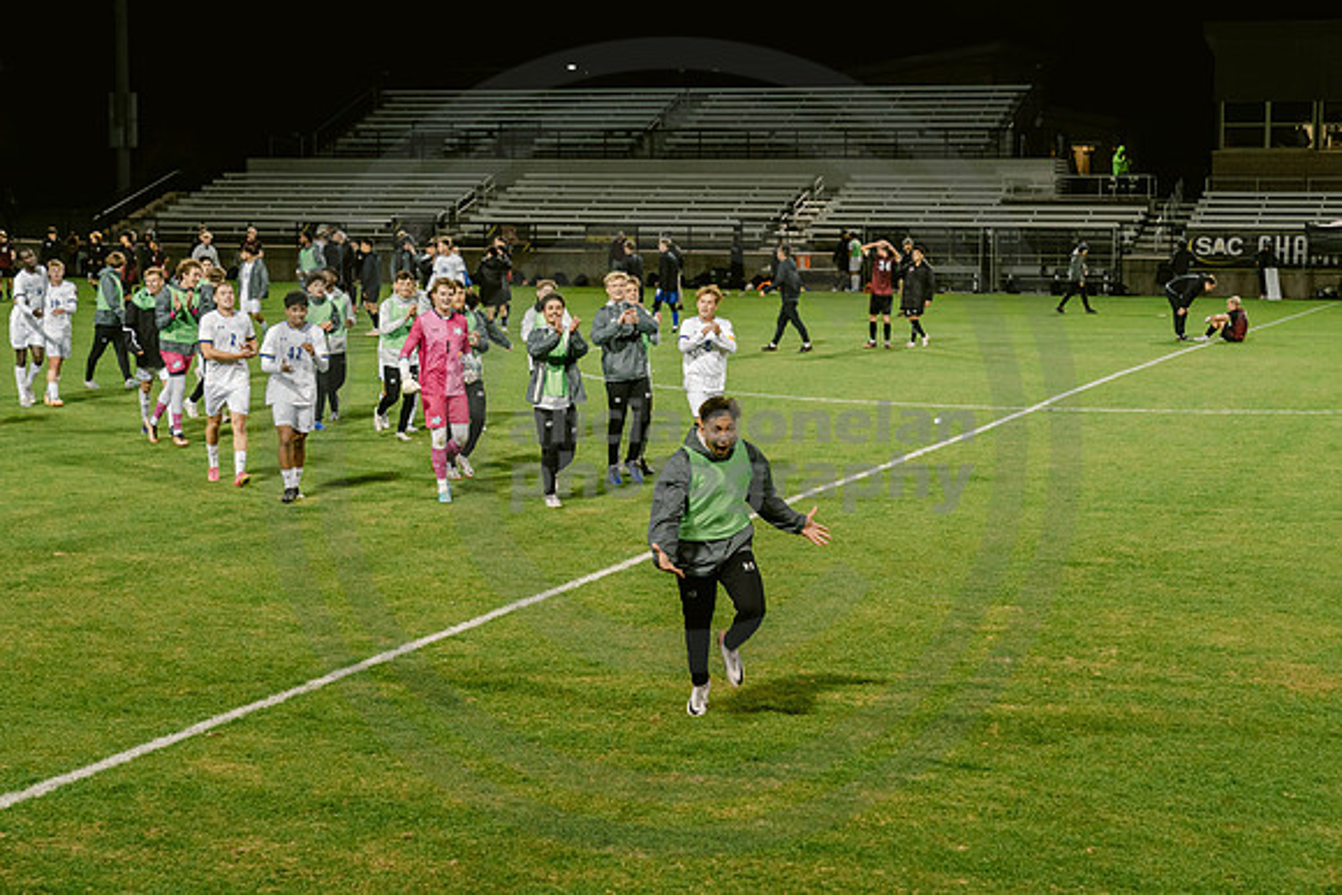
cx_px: 671
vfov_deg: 19.5
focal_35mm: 70
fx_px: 2610
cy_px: 448
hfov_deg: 28.8
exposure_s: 1/160
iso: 2000
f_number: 5.6
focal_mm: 70
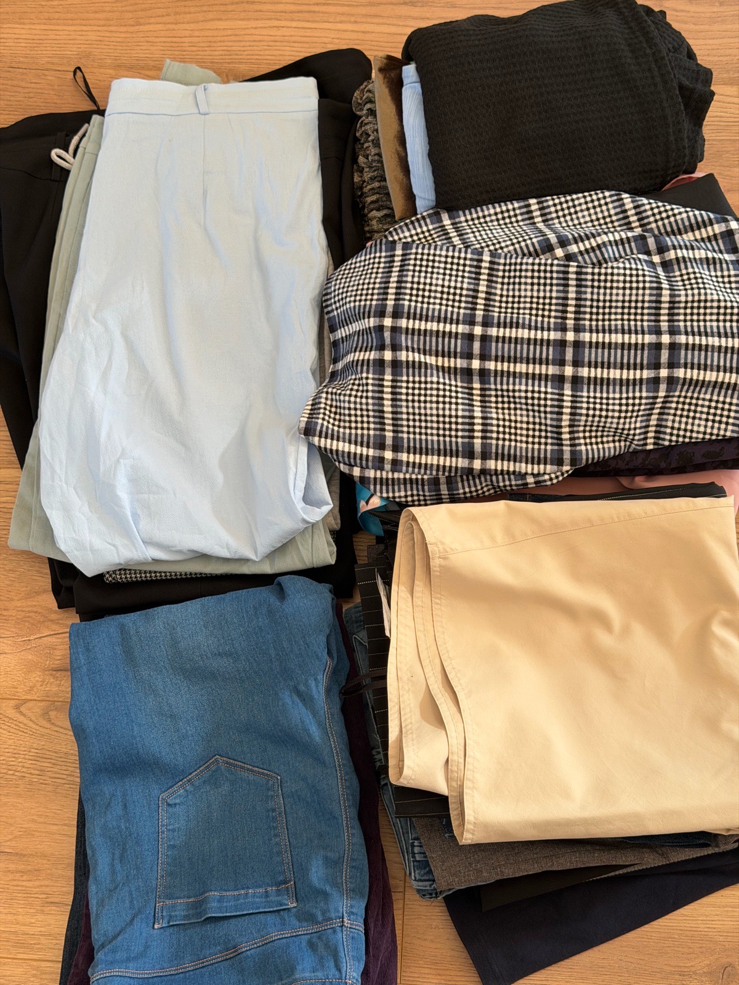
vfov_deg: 39.7
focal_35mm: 48
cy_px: 492
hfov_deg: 30.3
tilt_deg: -72.2
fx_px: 1366
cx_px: 370
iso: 100
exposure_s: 1/66
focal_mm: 6.76
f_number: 1.78
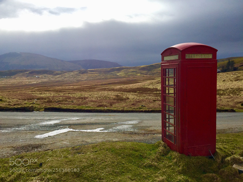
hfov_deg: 61.7
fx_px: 204
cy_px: 91
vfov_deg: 48.2
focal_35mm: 29
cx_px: 122
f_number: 2.2
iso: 32
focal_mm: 4.15
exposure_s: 1/6623
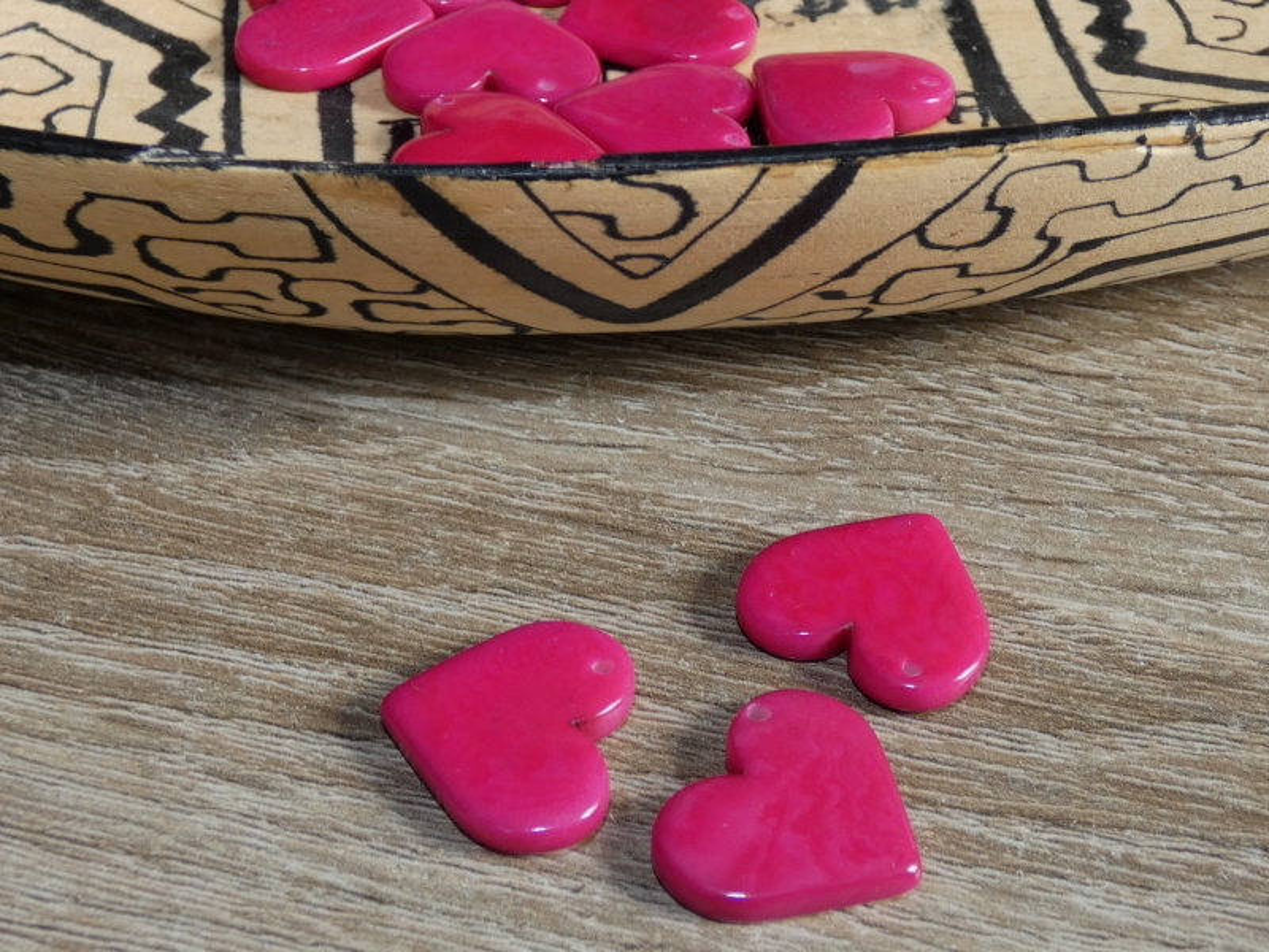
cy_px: 476
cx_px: 634
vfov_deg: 37.7
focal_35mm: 38
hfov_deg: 49.0
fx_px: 1393
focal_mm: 6.8
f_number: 3.5
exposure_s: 1/60
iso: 125
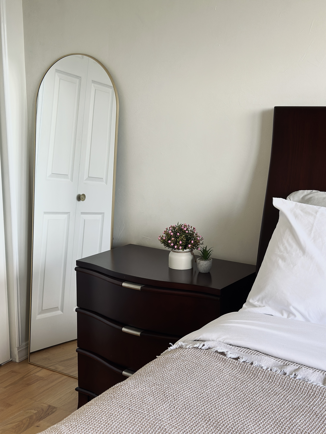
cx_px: 163
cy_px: 217
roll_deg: -0.7
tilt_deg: -9.8
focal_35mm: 48
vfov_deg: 39.7
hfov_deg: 30.3
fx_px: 603
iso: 80
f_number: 1.78
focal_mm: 6.86
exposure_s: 1/120
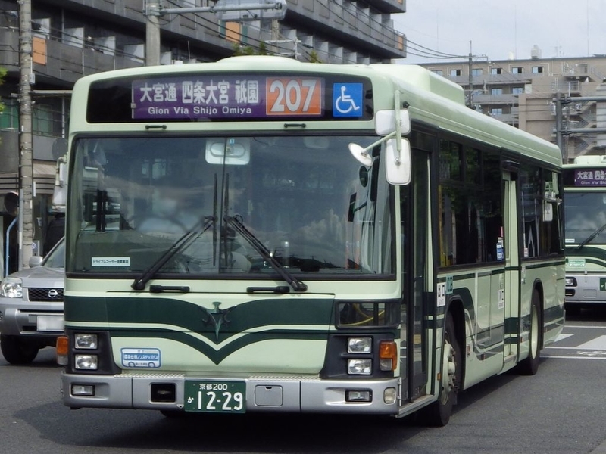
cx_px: 303
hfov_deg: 38.2
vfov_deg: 29.1
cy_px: 227
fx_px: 875
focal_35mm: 50
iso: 100
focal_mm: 9
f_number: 3.8
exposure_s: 1/800
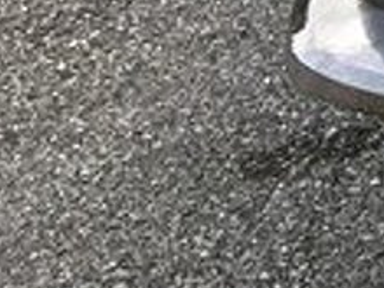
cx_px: 983
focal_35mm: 158
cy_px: -408
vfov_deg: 8.6
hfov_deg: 10.4
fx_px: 1753
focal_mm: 4.15
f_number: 2.2
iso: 25
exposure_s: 1/674
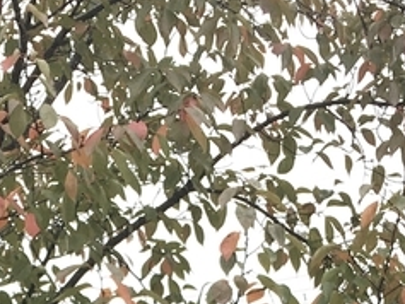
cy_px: 644
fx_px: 1721
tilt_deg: +11.7
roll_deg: +1.9
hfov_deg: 13.4
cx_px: 106
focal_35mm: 147
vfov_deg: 9.3
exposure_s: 1/379
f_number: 2.2
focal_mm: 4.15
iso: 25
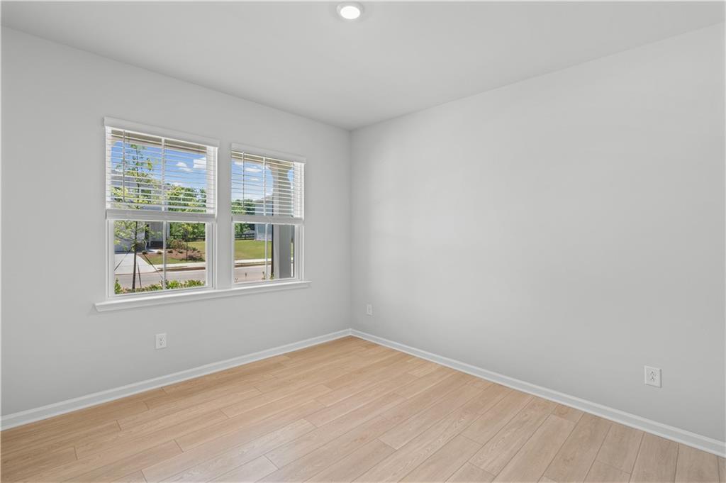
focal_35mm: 16
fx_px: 322
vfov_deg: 73.7
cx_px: 363
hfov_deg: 96.8
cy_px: 242
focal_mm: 16
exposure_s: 1/10
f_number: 8
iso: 200
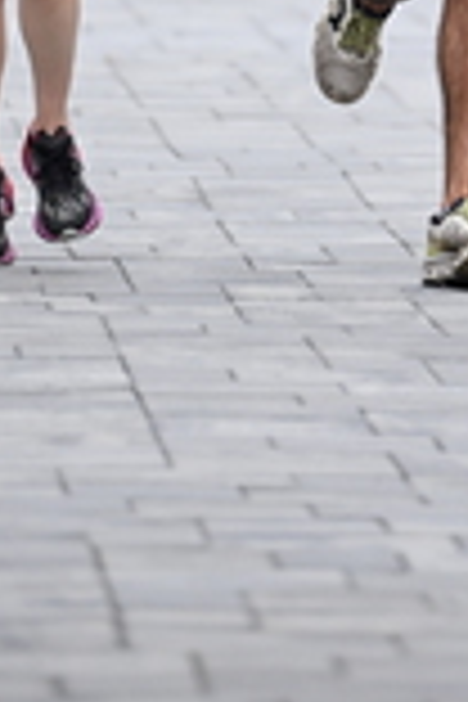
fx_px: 13707
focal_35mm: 703
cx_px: 308
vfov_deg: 2.9
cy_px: -418
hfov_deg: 2.0
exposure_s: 1/2000
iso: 640
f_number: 2.8
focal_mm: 200
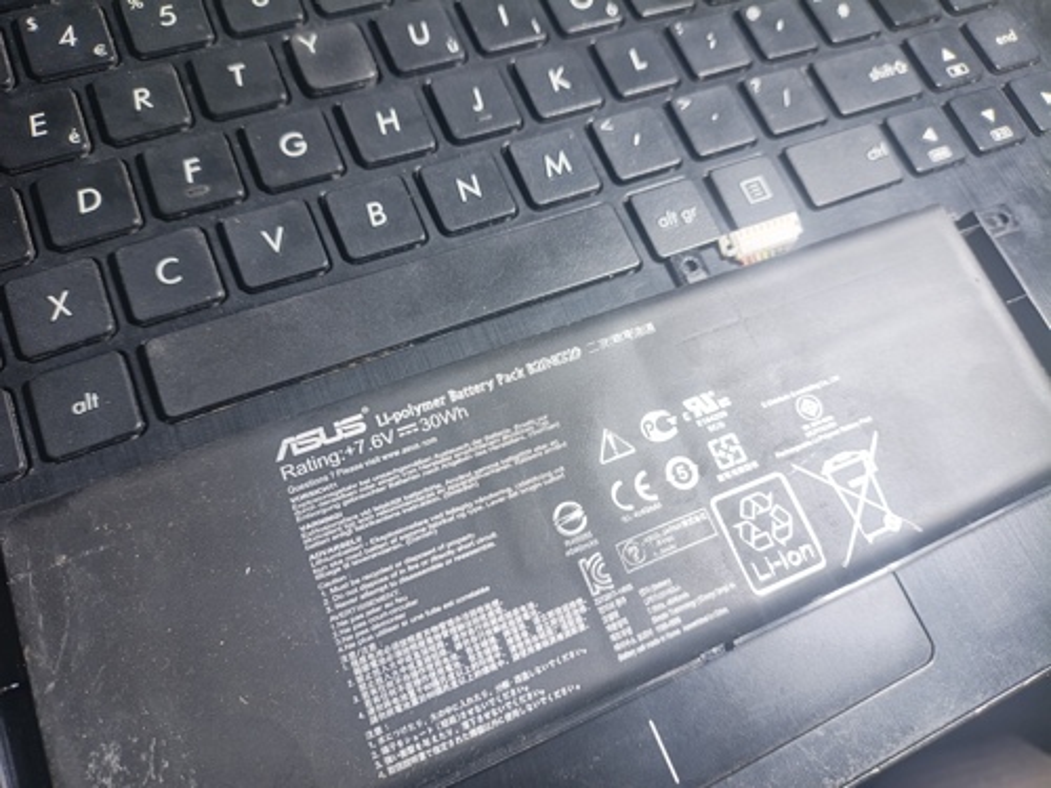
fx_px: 698
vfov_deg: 58.9
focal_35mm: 23
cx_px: 526
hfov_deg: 73.9
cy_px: 394
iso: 172
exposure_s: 1/50
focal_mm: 4.71
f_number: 1.79
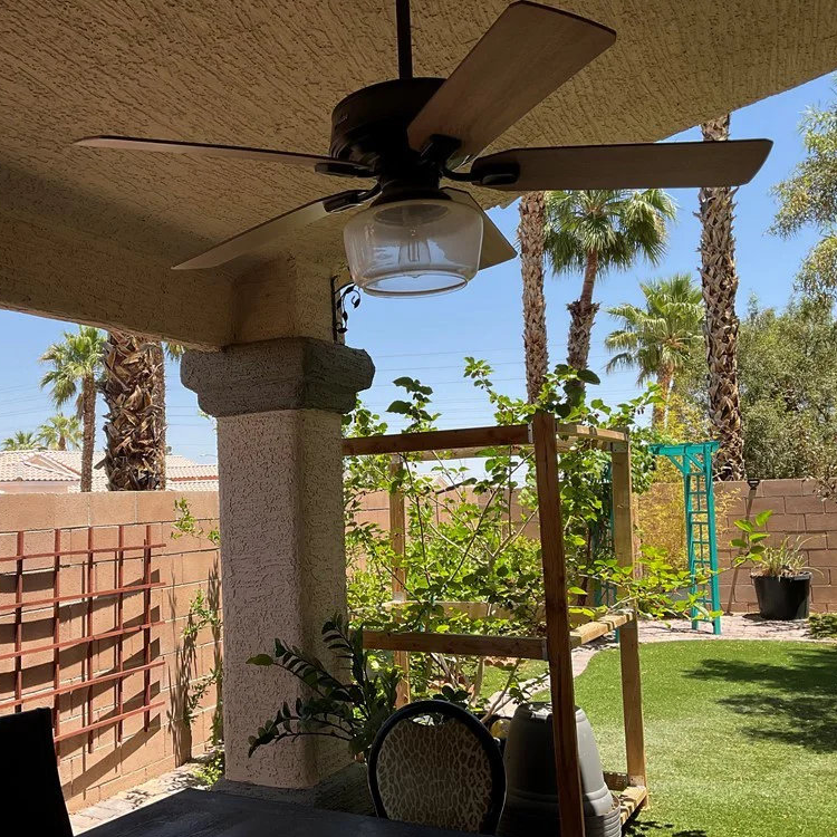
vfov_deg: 47.2
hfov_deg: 46.6
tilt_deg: +5.4
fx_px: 957
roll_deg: +1.7
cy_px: 411
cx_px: 296
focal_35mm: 35
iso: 16
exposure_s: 1/1035
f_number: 1.8
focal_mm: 3
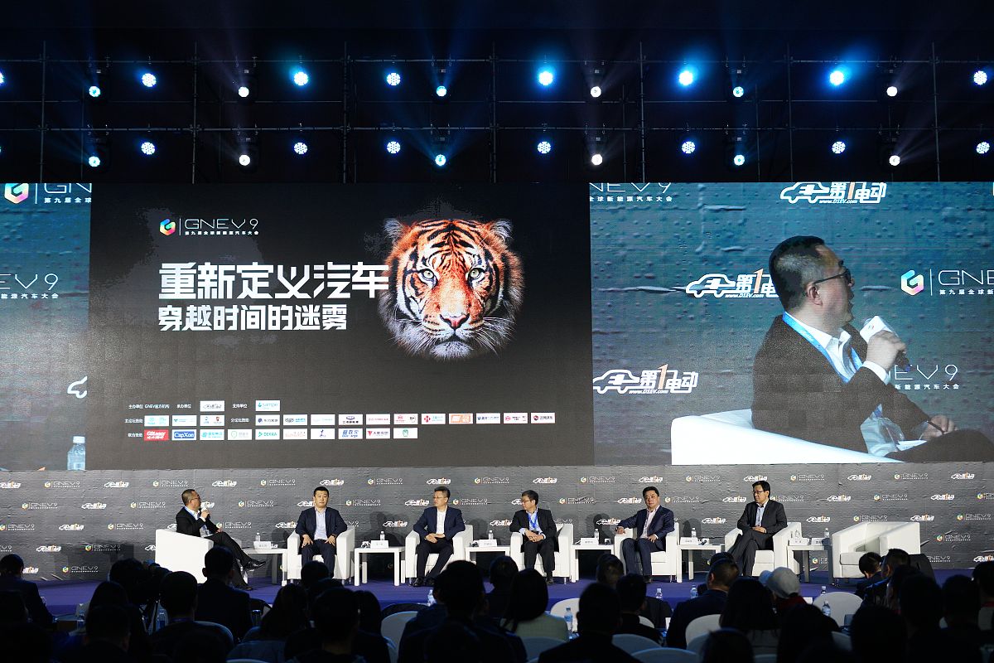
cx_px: 497
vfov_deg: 27.0
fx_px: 1380
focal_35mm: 50
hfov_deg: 39.6
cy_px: 332
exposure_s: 1/200
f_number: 2.8
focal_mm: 50
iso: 1000
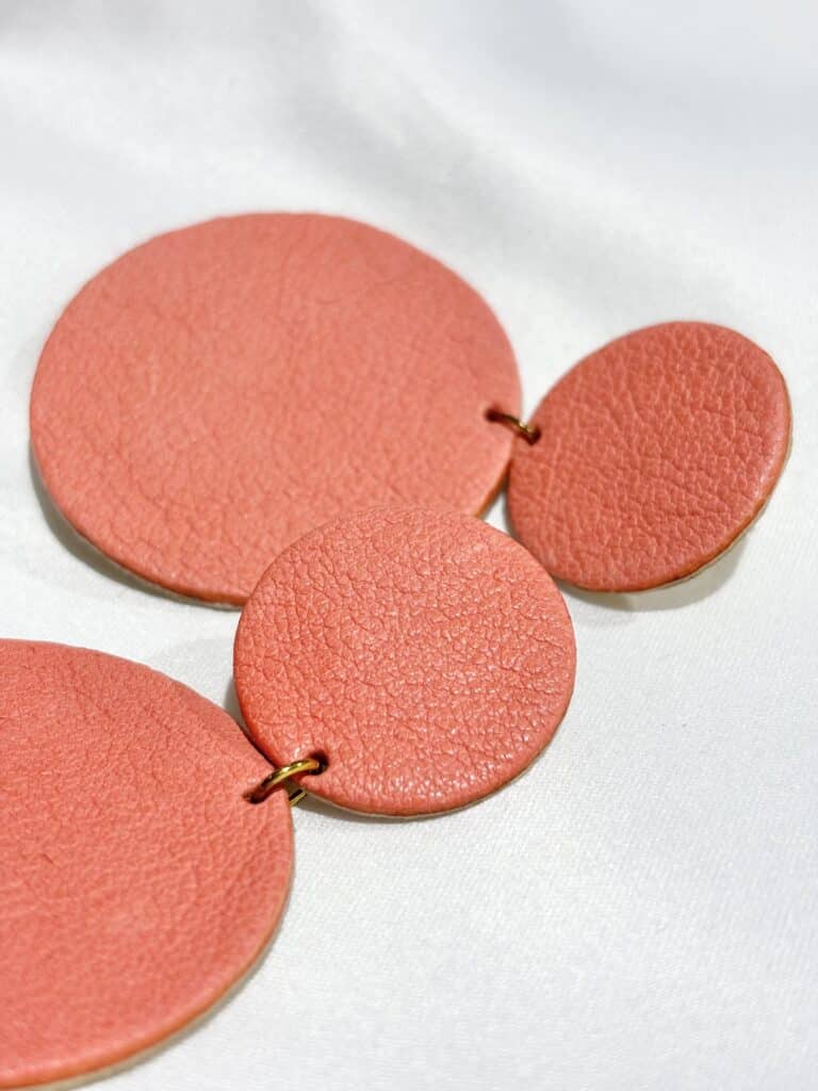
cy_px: 546
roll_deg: +7.0
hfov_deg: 28.0
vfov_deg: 36.8
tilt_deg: -21.5
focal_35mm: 52
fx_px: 1638
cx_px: 409
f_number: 1.6
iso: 32
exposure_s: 1/209
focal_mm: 5.96
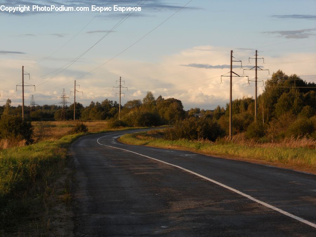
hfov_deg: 18.2
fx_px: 986
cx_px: 158
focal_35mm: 108
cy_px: 118
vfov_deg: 13.7
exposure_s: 1/125
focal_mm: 19.6
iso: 80
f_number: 5.9
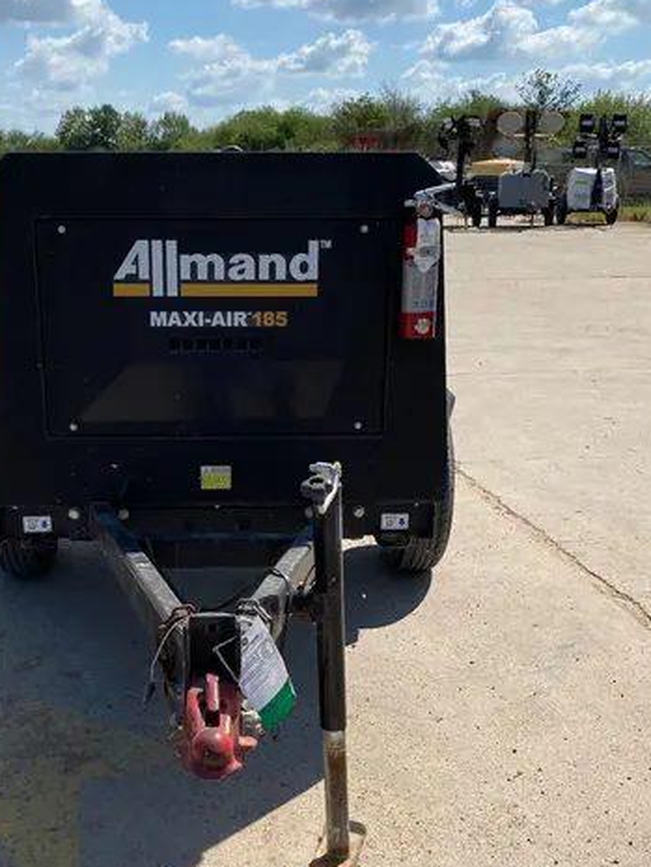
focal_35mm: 41
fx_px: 1028
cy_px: 547
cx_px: 254
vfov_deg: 45.3
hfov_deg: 35.0
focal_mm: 4.25
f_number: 1.8
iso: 32
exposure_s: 1/3984
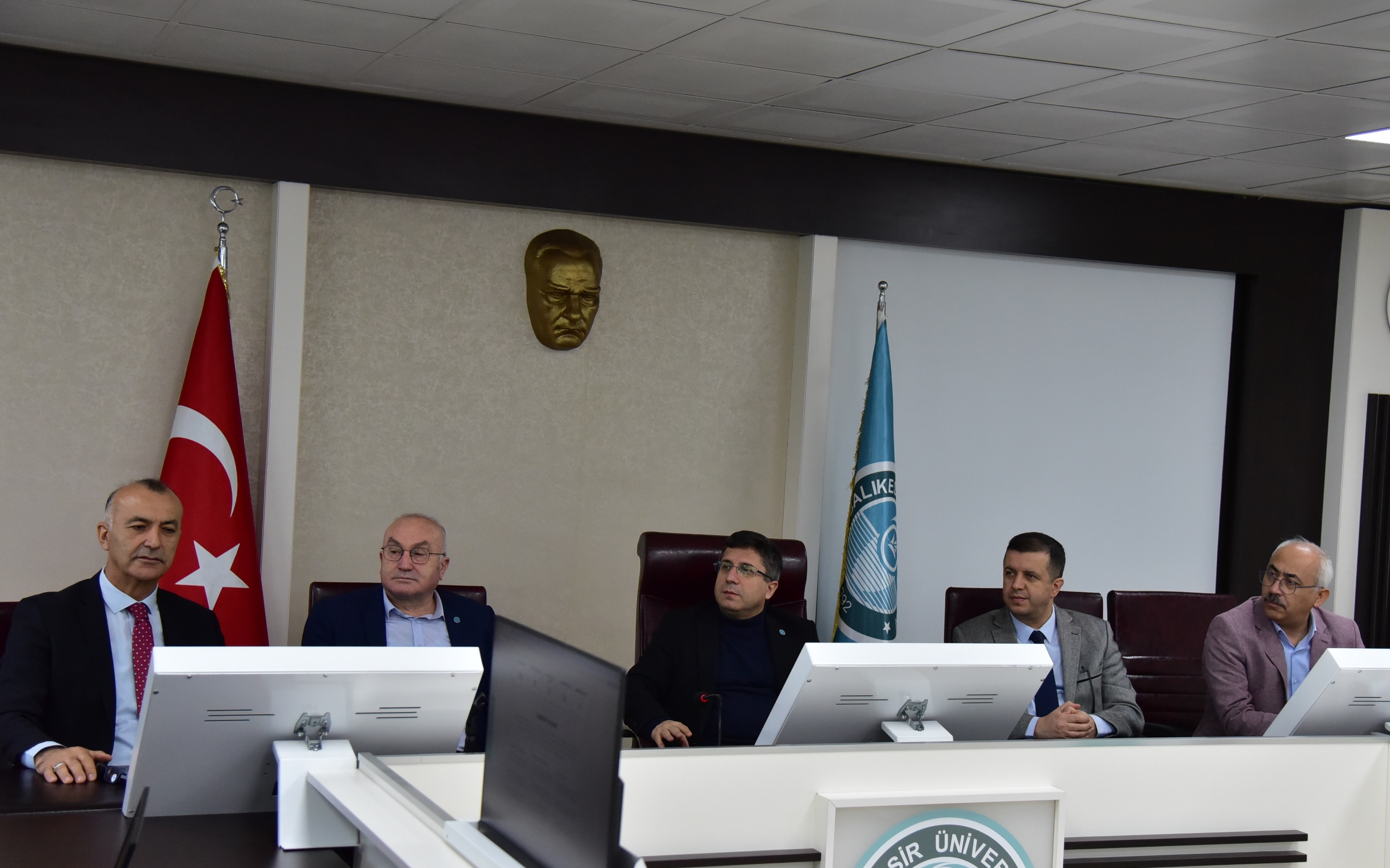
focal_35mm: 51
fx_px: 1932
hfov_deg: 39.6
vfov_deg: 25.3
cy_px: 448
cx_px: 742
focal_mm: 46
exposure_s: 1/640
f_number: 4
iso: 2500
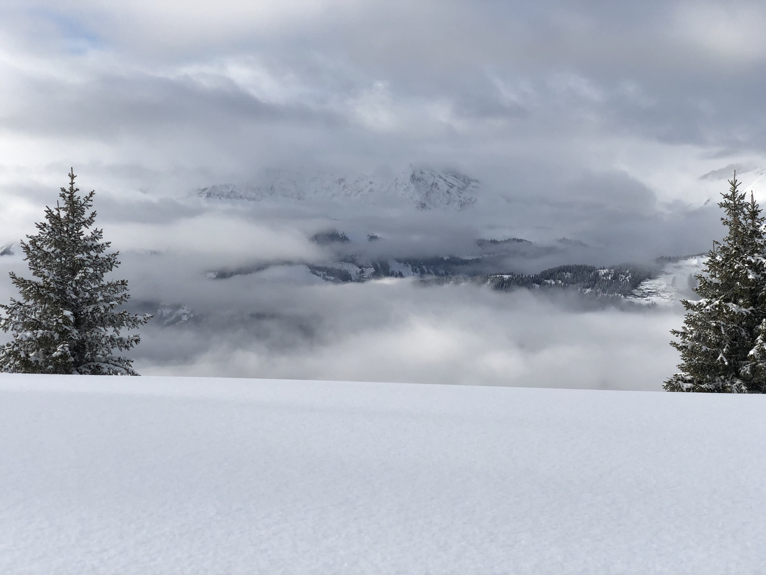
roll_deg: +2.4
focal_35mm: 52
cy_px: 288
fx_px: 1151
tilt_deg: -4.4
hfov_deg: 36.8
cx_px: 383
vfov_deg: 28.0
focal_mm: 6
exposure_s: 1/1799
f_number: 2.4
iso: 16
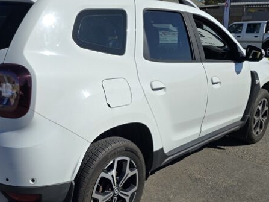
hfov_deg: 45.2
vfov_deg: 35.1
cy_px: 108
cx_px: 91
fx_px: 319
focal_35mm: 41
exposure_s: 1/1445
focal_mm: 6.3
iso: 12
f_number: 1.7
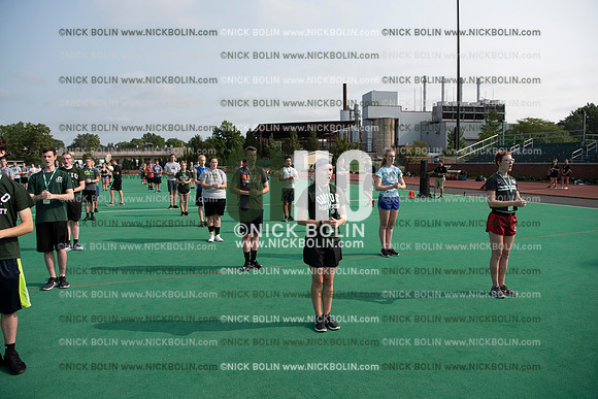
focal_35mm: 24
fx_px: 399
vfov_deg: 53.2
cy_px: 200
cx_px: 299
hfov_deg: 73.7
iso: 125
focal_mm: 24
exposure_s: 1/640
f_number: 5.6
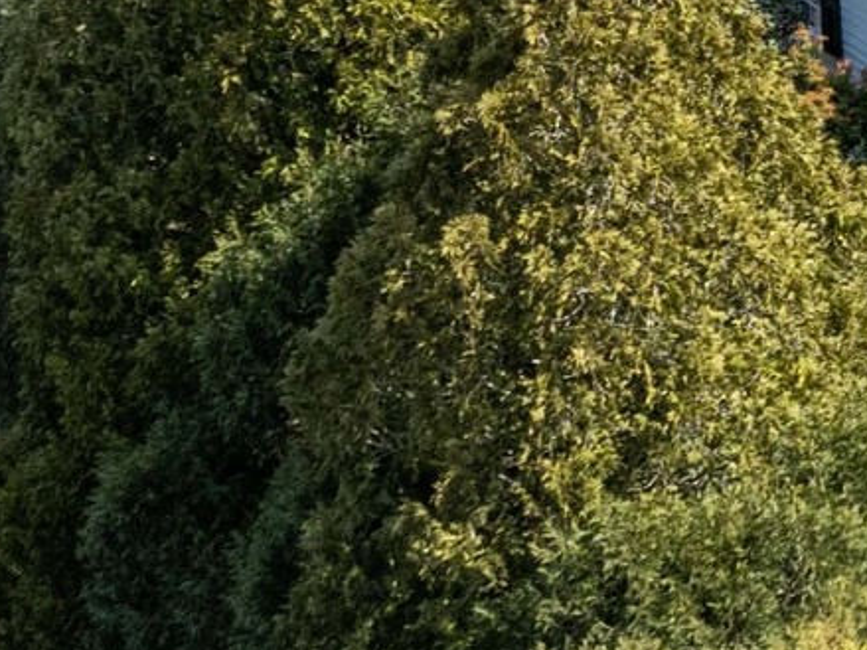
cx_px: 1588
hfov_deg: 11.0
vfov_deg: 8.8
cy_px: 230
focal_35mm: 168
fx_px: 4207
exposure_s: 1/1000
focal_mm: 12.29
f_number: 2.8
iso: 130
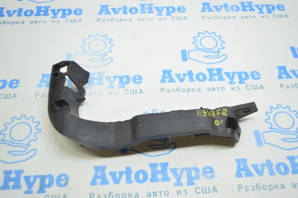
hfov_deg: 49.6
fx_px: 323
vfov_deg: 34.2
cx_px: 149
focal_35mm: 39
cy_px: 99
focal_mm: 26
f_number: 4
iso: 400
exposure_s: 1/40
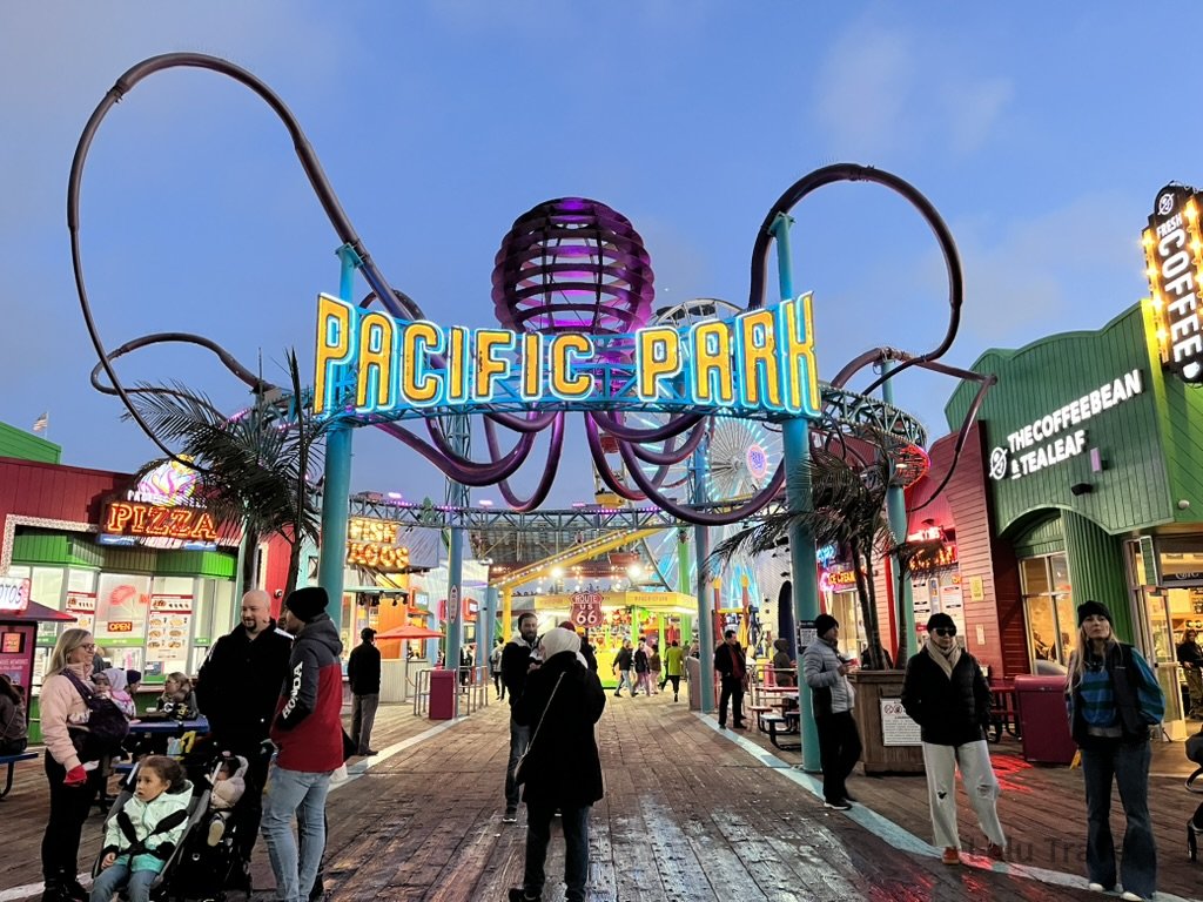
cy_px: 451
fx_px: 904
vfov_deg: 53.1
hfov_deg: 67.3
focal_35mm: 26
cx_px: 602
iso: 320
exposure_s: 1/60
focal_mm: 5.1
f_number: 1.6
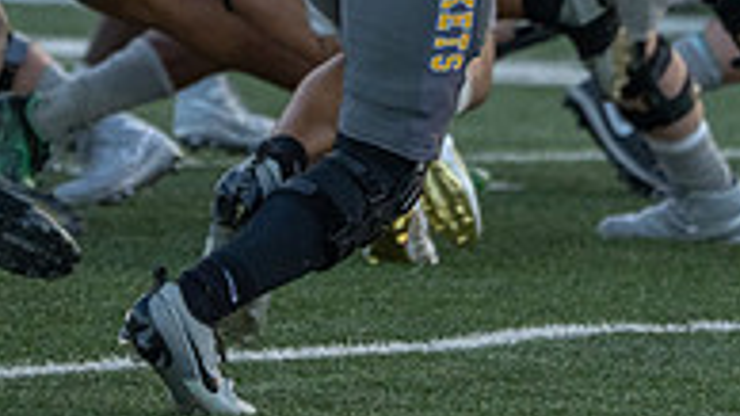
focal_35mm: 925
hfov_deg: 2.3
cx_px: 140
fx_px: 18145
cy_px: -188
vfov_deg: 1.3
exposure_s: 1/1000
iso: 2000
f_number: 5.6
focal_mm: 262
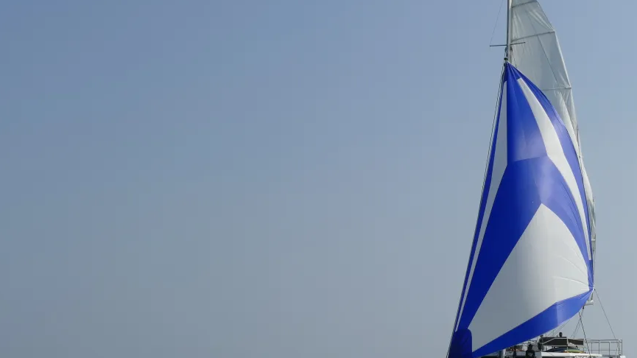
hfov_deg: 27.0
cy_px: 184
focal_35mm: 78
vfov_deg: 15.5
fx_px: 1317
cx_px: 443
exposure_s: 1/1600
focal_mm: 16.74
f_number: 5
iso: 125
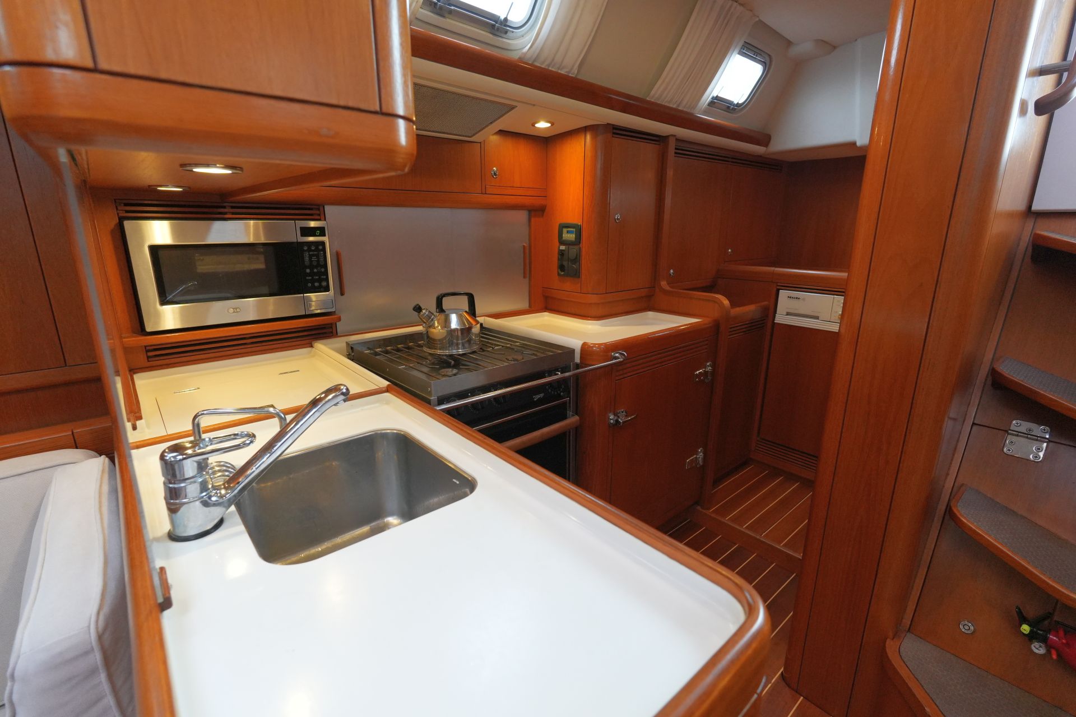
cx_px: 538
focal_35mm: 16
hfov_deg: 95.0
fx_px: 493
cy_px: 358
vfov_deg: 72.0
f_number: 3.2
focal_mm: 11
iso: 1600
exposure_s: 1/160
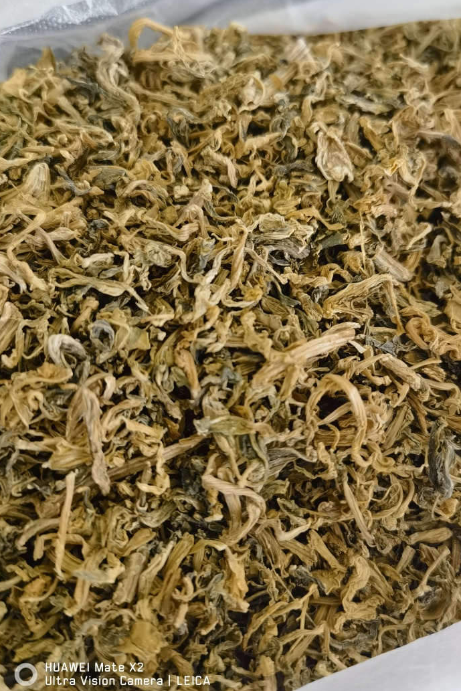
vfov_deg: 63.7
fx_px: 557
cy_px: 344
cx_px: 258
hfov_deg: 44.9
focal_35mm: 29
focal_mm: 6.67
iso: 640
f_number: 1.9
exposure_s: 1/30
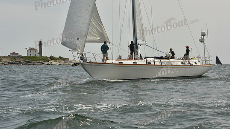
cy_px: 55
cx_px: 117
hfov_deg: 26.8
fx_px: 482
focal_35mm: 79
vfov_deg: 15.3
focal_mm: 70
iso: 400
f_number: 10
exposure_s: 1/1600
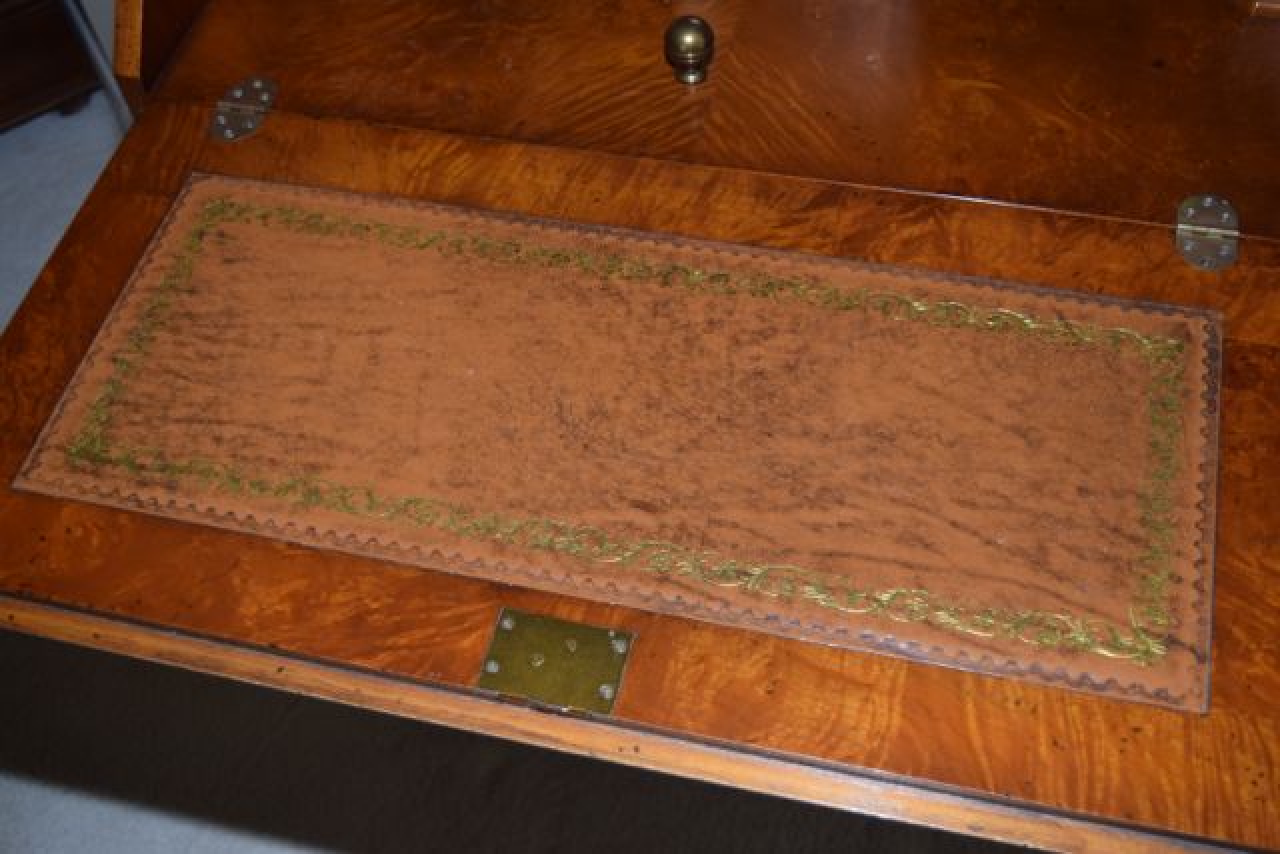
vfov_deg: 31.9
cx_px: 640
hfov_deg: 46.4
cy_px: 427
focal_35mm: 42
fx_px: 1494
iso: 400
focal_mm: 28
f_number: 4.2
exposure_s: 1/125
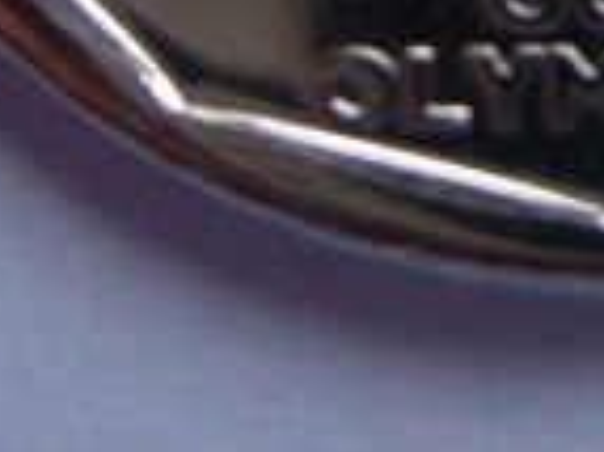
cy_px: -566
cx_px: 693
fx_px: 2999
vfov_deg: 8.1
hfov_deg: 11.3
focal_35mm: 172
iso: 109
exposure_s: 1/32
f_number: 2.8
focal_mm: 7.8
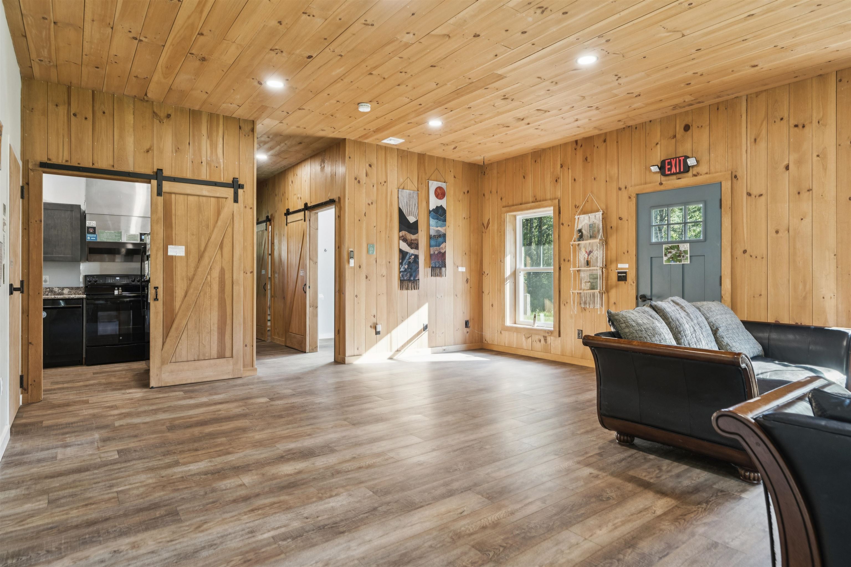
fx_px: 473
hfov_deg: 84.0
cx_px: 426
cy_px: 284
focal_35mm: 20
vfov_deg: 61.9
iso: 500
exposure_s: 1/5
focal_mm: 20
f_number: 7.1
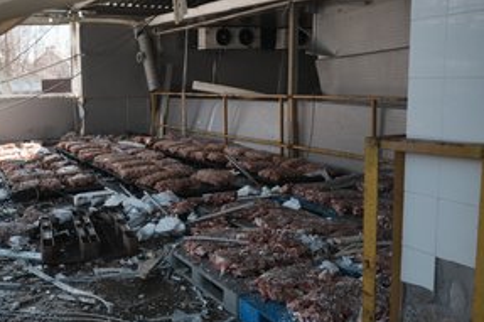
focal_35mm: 39
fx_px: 524
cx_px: 187
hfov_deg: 49.2
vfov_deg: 34.2
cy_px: 157
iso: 200
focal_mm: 28
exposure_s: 1/400
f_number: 5
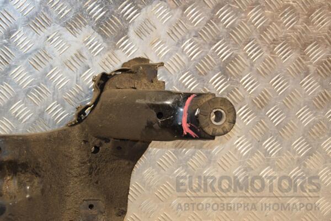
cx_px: 166
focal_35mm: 75
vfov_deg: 18.2
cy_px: 110
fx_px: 690
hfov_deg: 27.0
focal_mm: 50
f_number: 5
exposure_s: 1/160
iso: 800
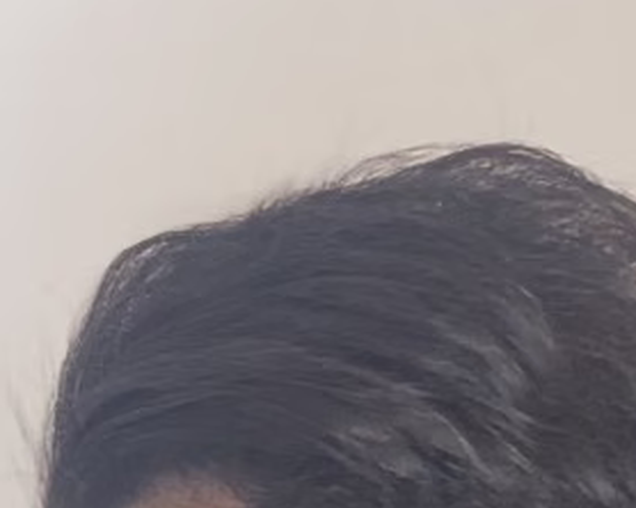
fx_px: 4119
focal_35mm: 219
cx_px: 291
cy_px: 1048
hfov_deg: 8.8
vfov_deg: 6.8
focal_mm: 6
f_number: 2
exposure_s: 1/122
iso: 80
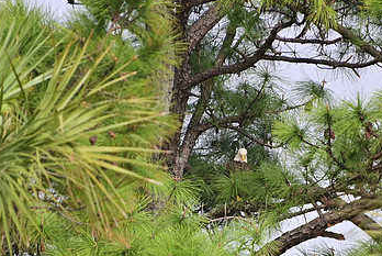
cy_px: 171
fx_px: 7958
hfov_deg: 2.7
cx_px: 258
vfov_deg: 1.8
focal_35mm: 749
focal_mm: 300
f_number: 6.3
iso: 200
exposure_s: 1/800
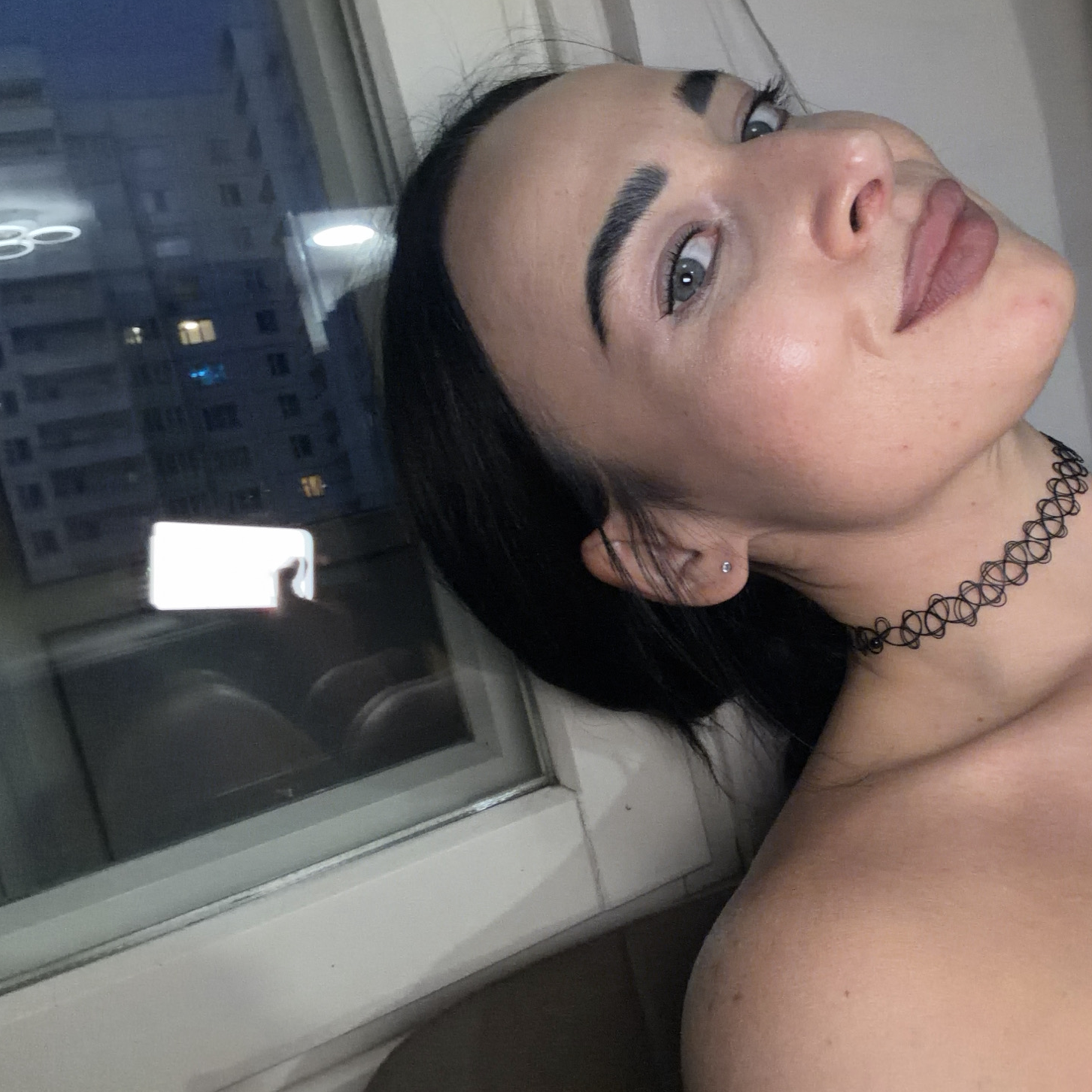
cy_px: 535
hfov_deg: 56.4
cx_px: 706
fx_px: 999
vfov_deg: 57.3
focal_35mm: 28
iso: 200
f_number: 1.9
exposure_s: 1/32
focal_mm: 2.71
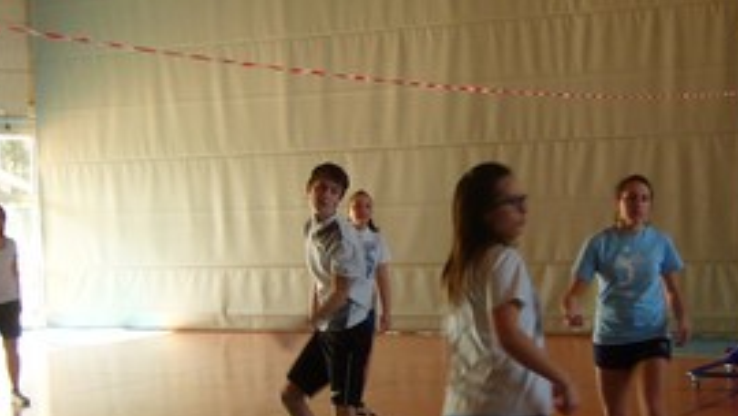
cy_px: 265
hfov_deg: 26.7
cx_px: 484
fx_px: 1546
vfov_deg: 15.3
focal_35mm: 79
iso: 80
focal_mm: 5.8
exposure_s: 1/25
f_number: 2.8
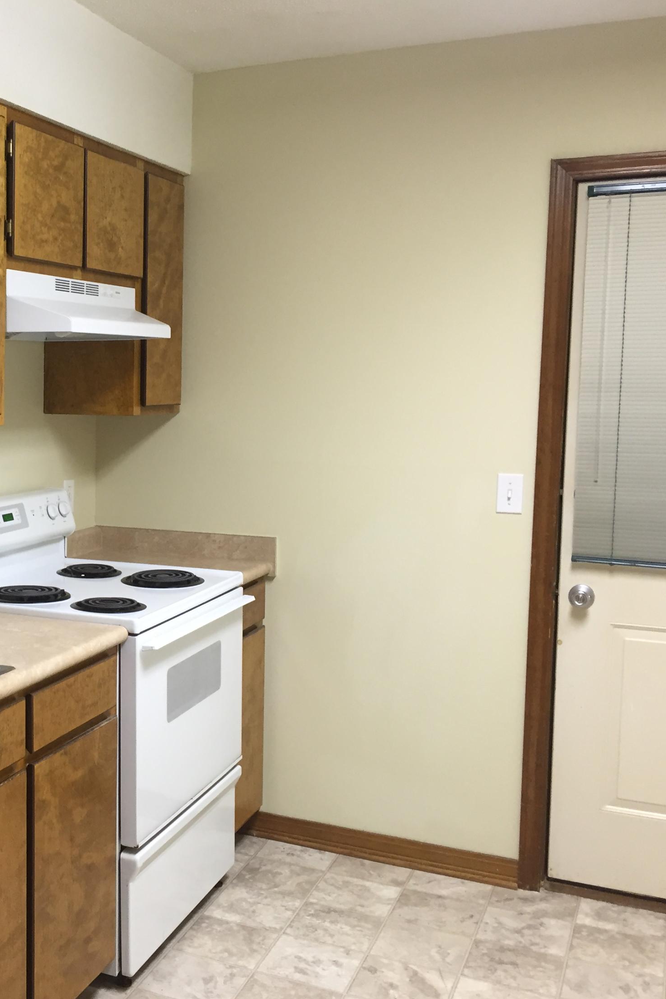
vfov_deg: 47.4
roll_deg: -0.8
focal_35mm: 41
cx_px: 48
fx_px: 1138
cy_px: 502
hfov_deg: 30.9
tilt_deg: -6.5
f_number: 2.2
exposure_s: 1/30
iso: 100
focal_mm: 4.15
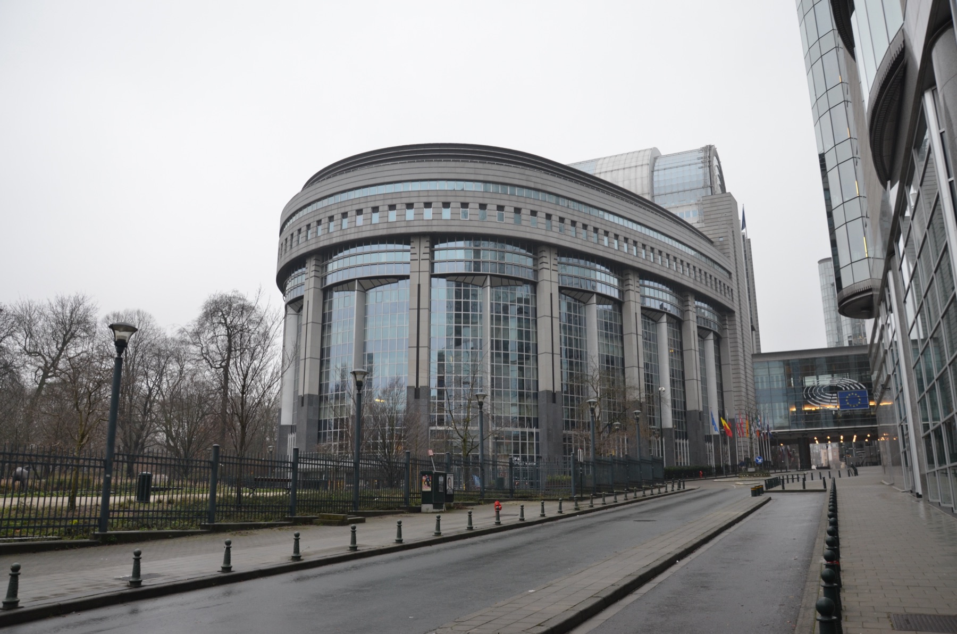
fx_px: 716
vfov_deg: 47.7
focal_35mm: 27
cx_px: 478
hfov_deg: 67.5
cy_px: 317
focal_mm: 18
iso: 400
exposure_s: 1/80
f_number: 4.5
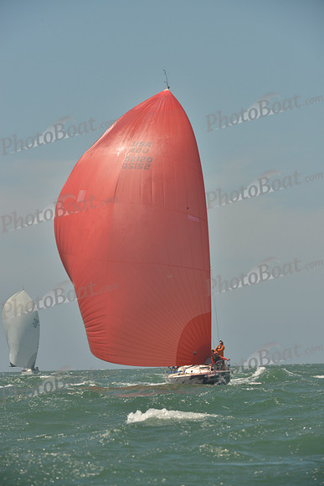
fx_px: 2698
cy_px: 243
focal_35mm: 200
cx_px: 162
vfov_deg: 10.3
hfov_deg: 6.9
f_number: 9
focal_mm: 200
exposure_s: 1/1250
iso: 280
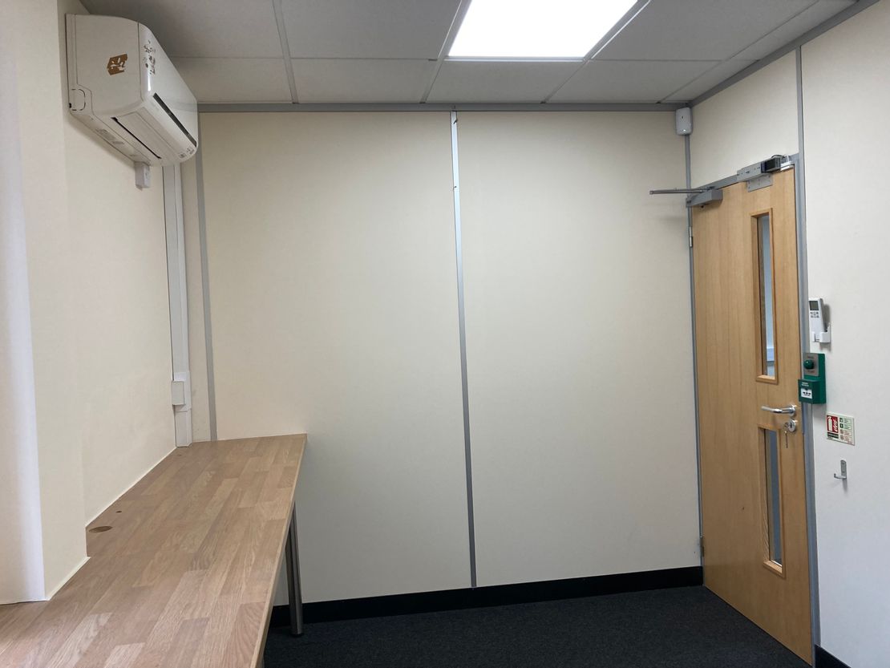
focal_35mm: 28
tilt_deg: -1.6
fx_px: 720
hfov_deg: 63.4
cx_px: 445
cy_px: 334
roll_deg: +1.7
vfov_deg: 49.8
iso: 80
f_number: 1.8
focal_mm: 3.99
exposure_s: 1/100
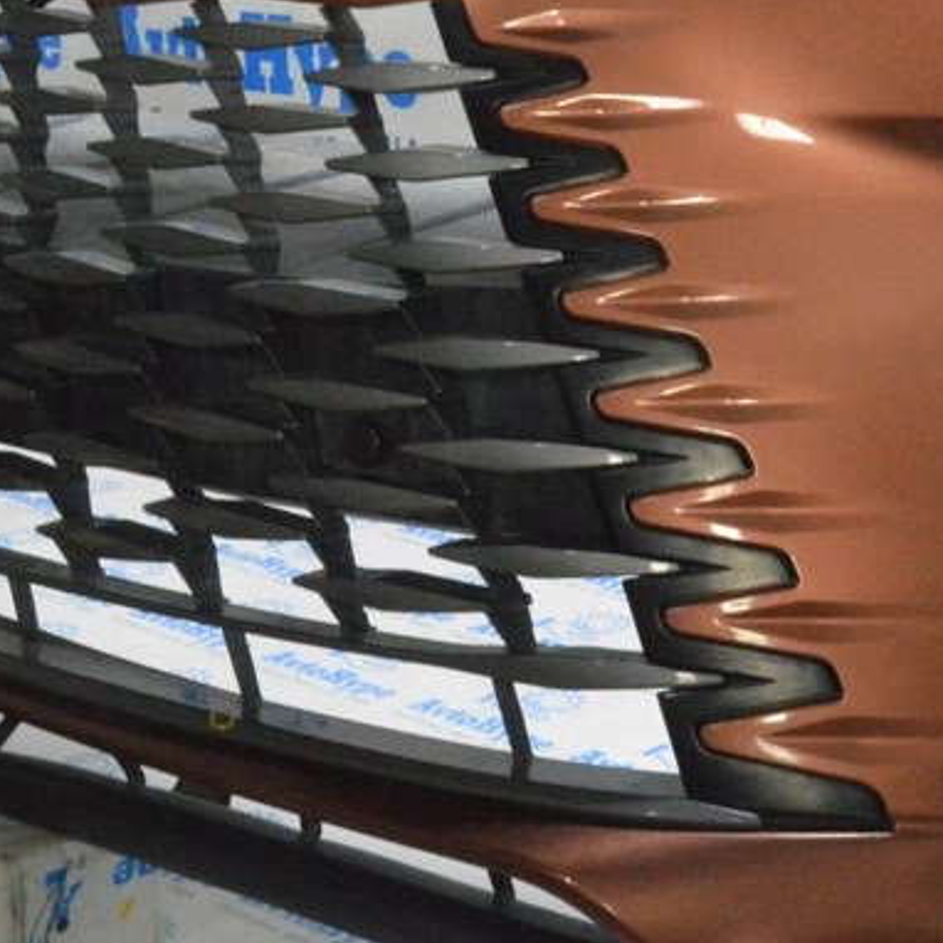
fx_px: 2527
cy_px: 243
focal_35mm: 82
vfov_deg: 21.0
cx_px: 1054
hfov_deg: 20.1
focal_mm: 24
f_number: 20
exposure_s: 1/20
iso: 6400
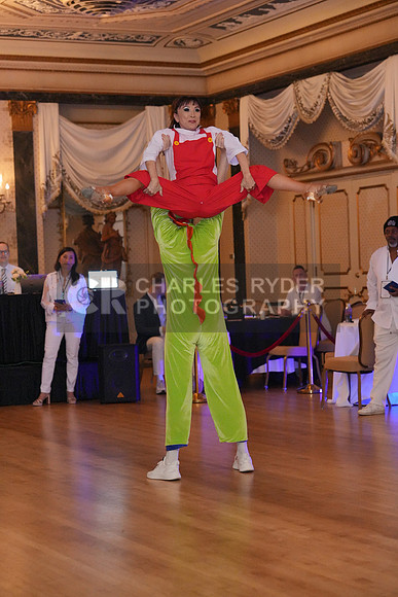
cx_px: 199
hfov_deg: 17.7
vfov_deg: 26.3
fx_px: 1276
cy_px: 298
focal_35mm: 77
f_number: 3.2
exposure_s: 1/250
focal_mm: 77
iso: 8000
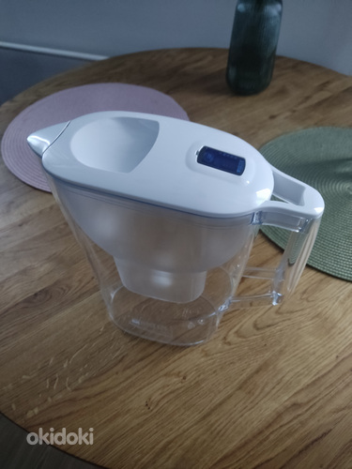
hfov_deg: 54.9
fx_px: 339
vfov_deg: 69.4
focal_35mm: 25
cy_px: 234
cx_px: 176
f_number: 1.79
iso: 1279
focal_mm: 4.71
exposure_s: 1/25
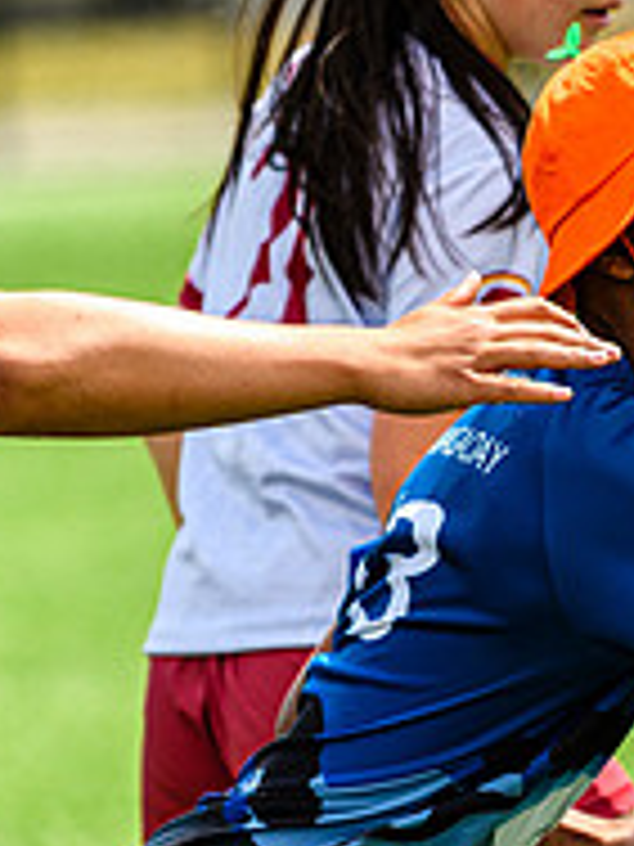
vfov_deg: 2.2
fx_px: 21710
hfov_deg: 1.7
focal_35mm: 889
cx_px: 589
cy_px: 214
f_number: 3.2
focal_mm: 200
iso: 100
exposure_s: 1/1600
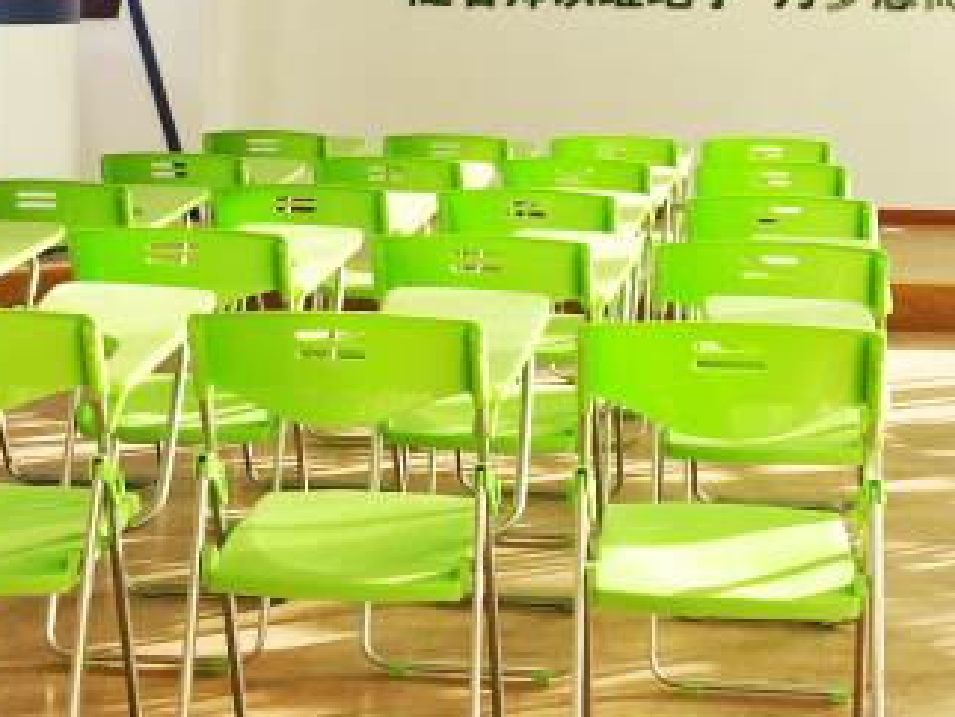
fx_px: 1988
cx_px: 531
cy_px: -53
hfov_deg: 27.0
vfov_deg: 19.7
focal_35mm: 72
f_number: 2.2
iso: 32
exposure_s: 1/273
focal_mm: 4.15
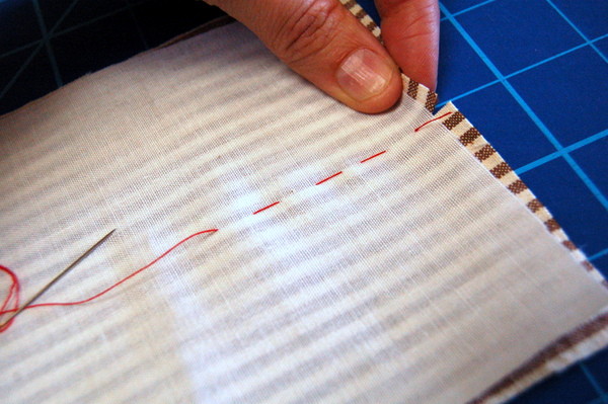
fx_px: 759
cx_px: 304
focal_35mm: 45
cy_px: 202
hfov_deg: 43.6
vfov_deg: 29.8
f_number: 6.3
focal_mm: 30
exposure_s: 1/125
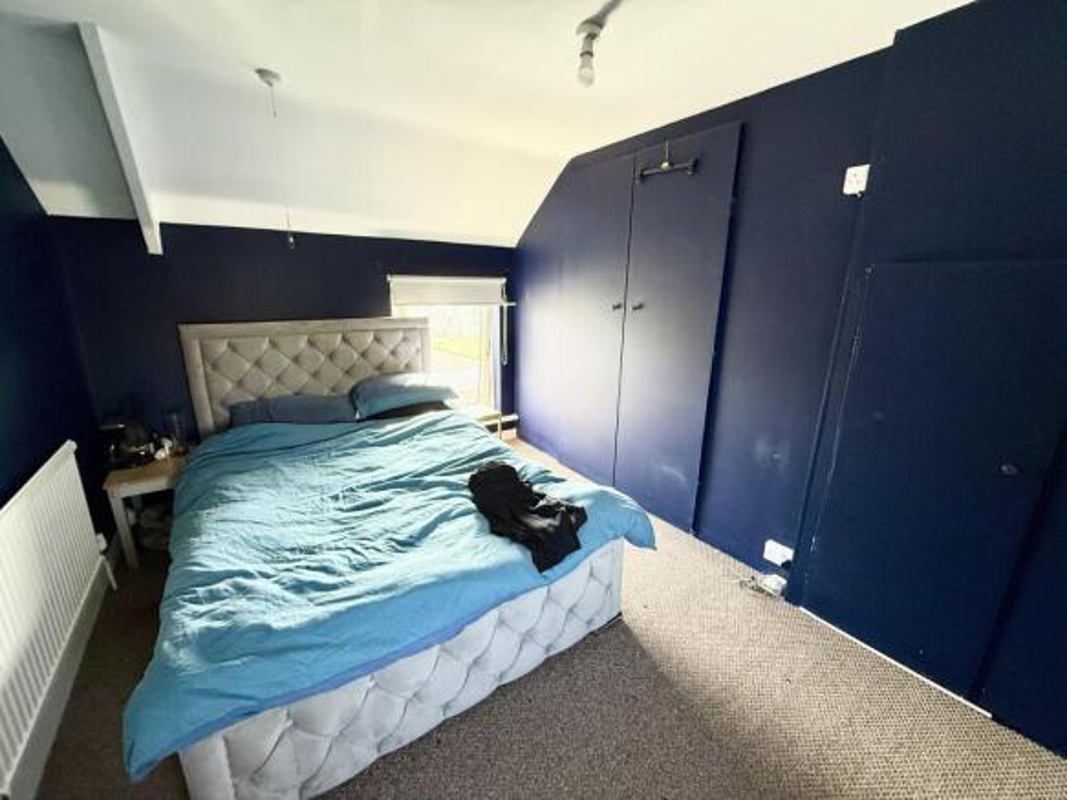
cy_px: 400
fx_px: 431
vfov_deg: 85.7
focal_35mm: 14
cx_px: 534
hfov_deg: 102.1
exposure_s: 1/99
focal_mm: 2.22
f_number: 2.2
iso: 320
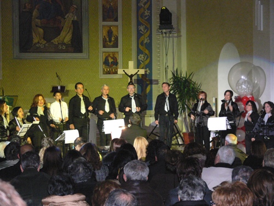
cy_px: 103
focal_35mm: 91
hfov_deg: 21.5
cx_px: 137
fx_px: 720
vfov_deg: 16.2
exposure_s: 1/30
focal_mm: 19.3
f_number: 3.2
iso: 400
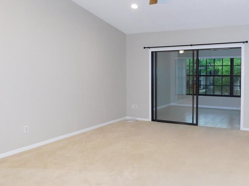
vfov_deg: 42.9
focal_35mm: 33
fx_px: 237
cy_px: 82
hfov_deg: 54.8
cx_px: 154
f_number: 3
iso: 220
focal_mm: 4
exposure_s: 1/30
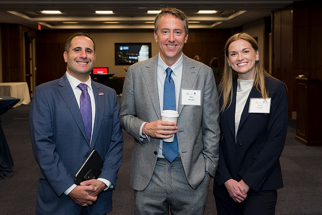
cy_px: 108
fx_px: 376
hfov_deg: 46.4
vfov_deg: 31.9
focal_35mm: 42
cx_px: 161
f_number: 5
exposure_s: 1/125
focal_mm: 42
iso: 1400
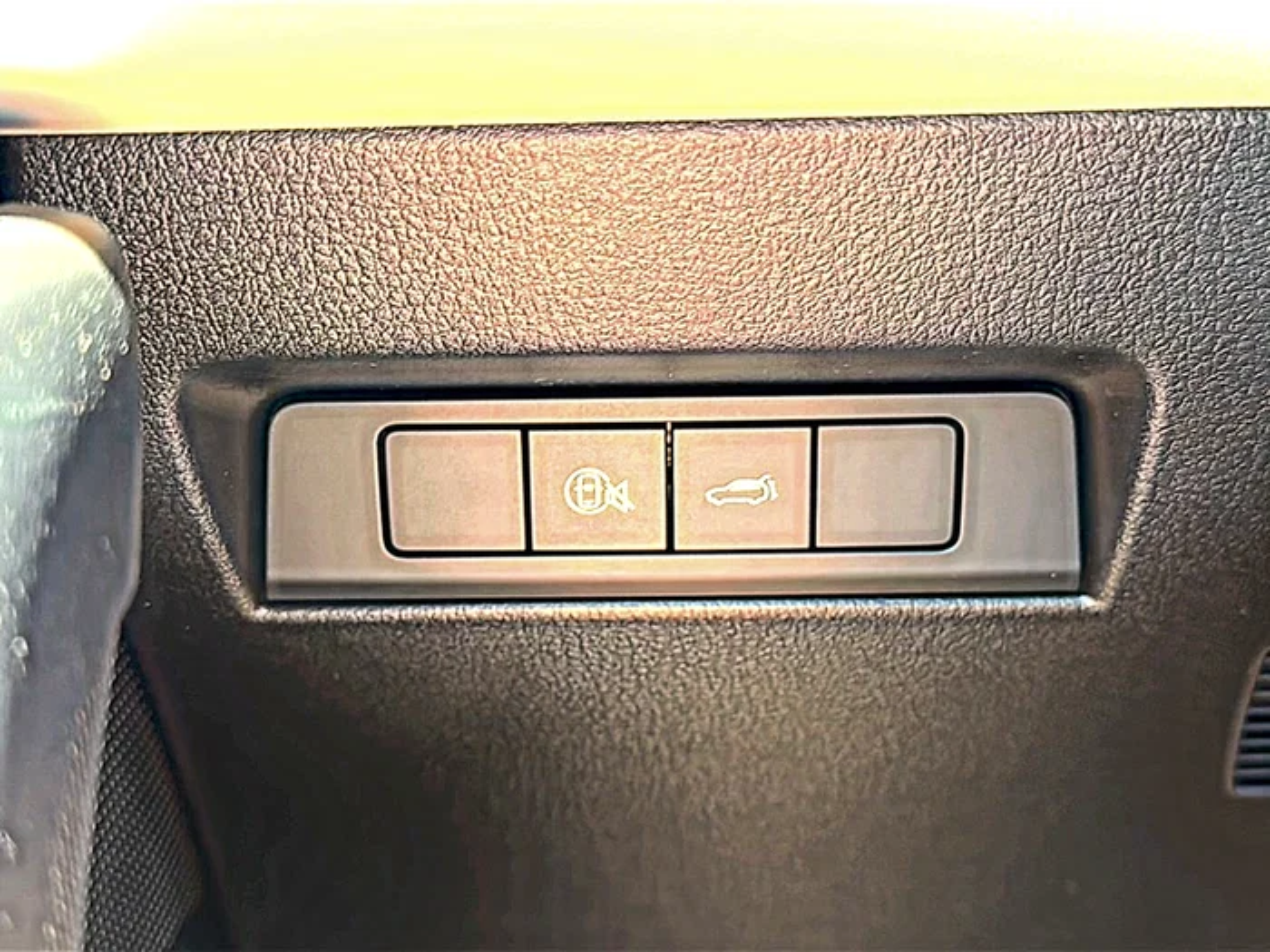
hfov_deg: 46.8
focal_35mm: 40
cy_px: 476
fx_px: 1468
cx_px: 635
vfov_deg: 36.0
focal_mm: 6.86
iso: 64
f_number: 1.78
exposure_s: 1/43
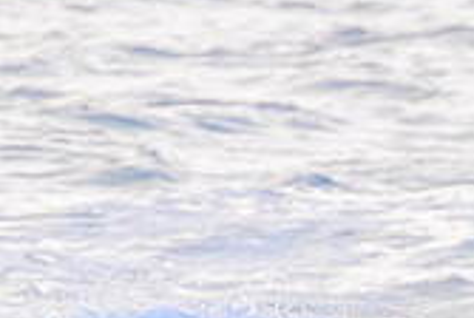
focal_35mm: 2774
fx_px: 36589
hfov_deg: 0.7
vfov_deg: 0.5
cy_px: 535
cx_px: 457
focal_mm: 800
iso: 4500
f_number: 11
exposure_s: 1/2000
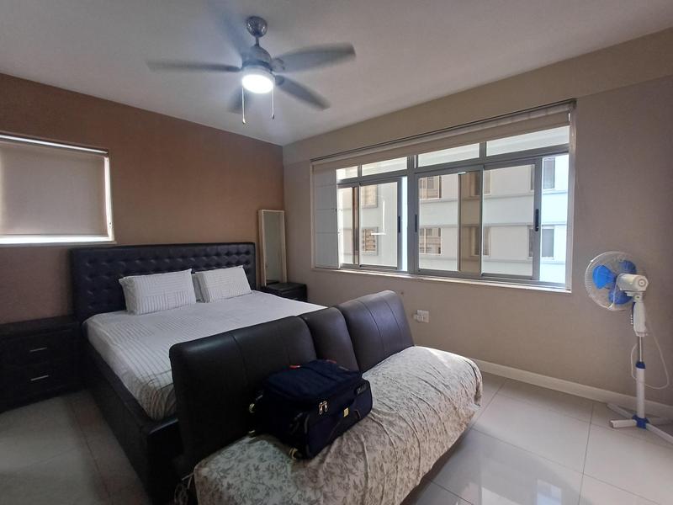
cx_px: 336
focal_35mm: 16
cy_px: 252
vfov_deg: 78.1
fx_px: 311
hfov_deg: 94.5
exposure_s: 1/50
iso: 100
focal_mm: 1.64
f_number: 2.2
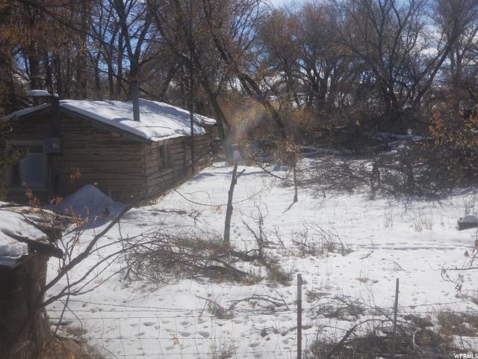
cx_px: 239
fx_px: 718
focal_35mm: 52
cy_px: 180
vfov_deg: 28.0
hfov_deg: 36.8
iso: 25
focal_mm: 6
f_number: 2.4
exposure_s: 1/2660
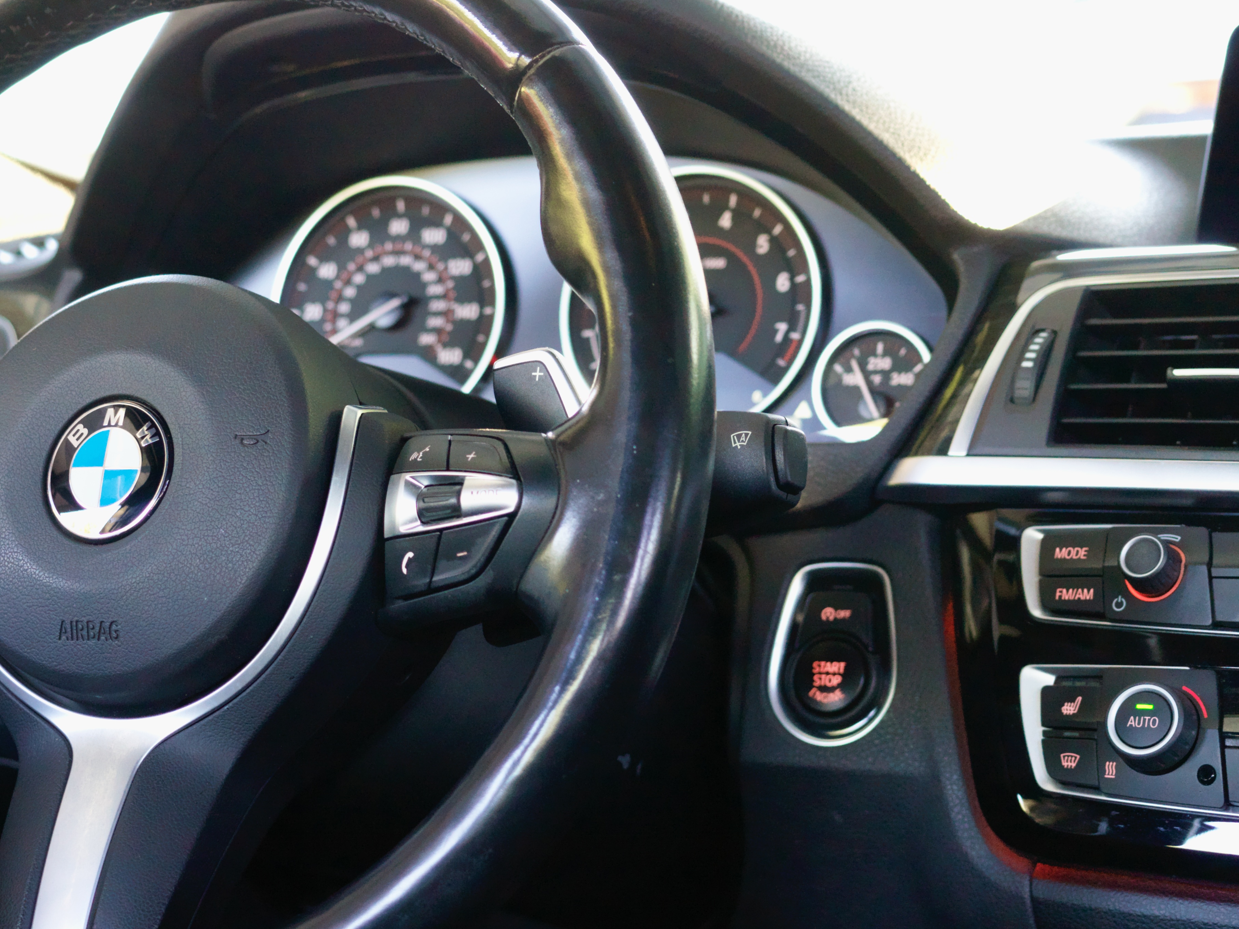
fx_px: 2863
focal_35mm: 80
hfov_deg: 24.1
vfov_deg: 18.3
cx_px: 282
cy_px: 696
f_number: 4
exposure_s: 1/100
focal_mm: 45
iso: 3200
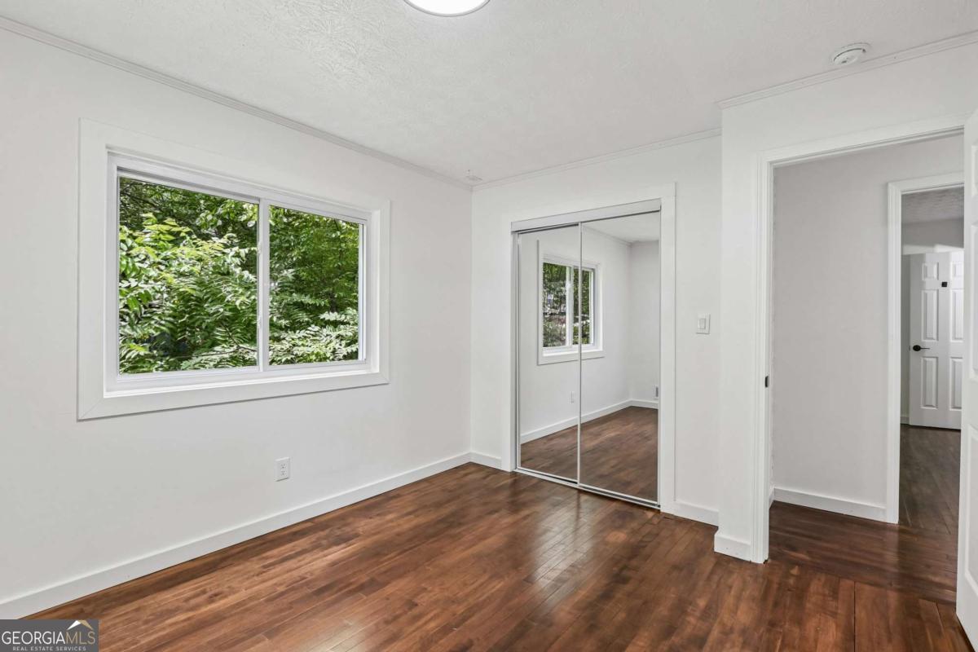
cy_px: 326
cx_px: 489
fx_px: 435
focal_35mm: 16
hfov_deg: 96.7
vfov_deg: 73.7
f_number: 8
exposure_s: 1/15
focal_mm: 16
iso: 200
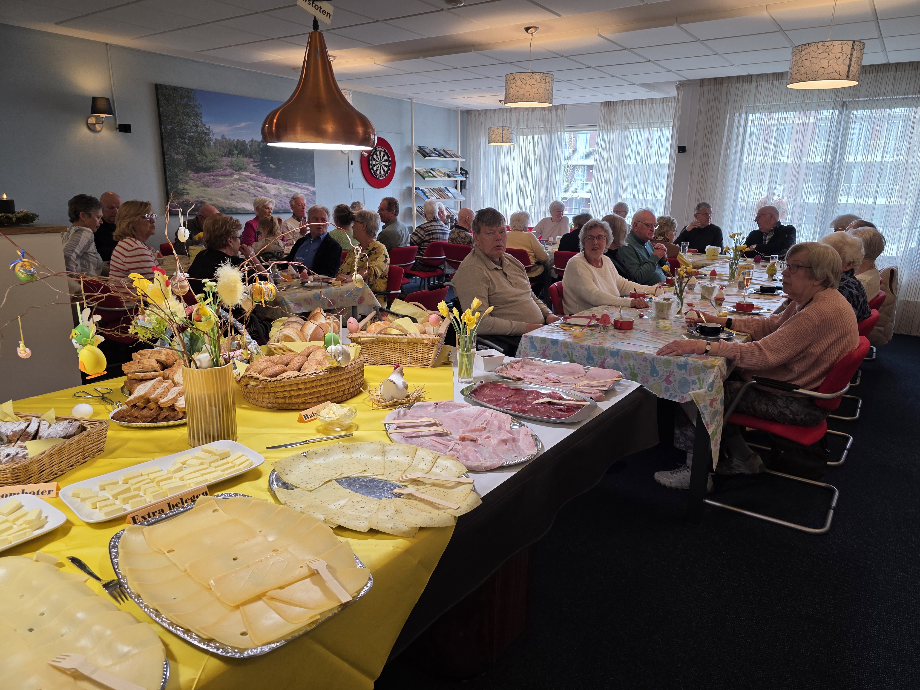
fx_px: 611
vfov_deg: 58.9
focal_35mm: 23
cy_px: 345
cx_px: 460
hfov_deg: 73.9
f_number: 1.7
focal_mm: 6.3
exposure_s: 1/100
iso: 100
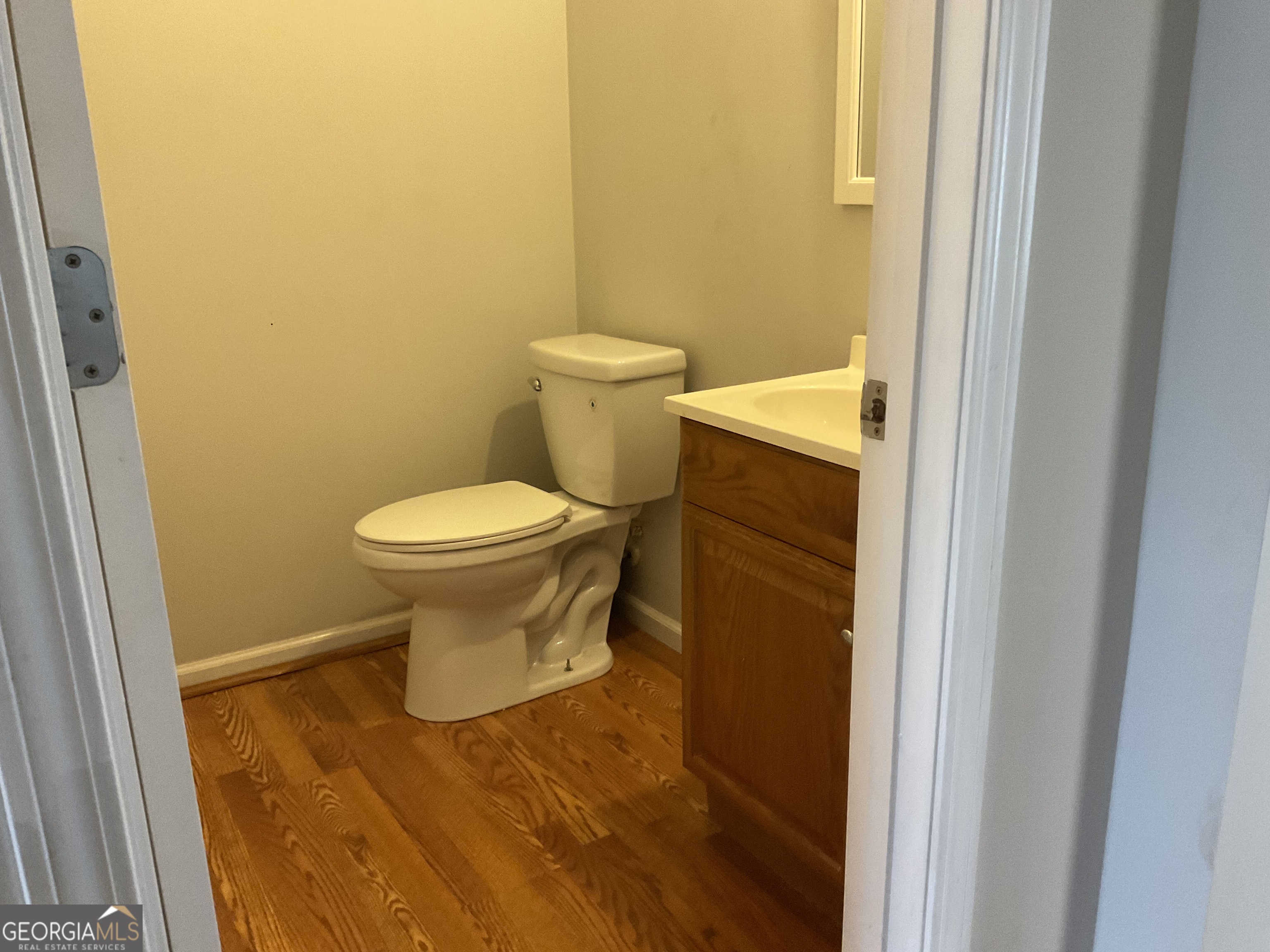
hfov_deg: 61.7
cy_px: 476
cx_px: 635
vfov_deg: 48.2
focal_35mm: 29
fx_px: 1064
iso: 250
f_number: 1.8
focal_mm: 3
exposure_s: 1/60
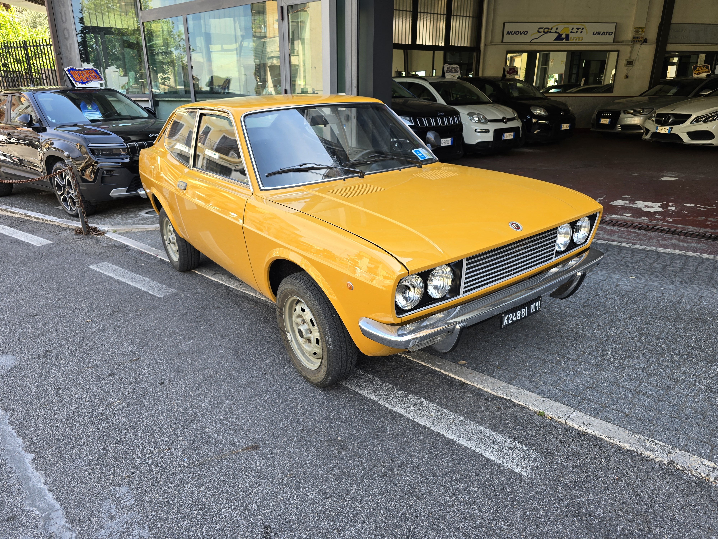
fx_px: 477
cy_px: 270
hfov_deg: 73.9
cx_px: 359
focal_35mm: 23
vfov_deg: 58.9
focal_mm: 6.3
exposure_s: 1/180
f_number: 1.7
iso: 25
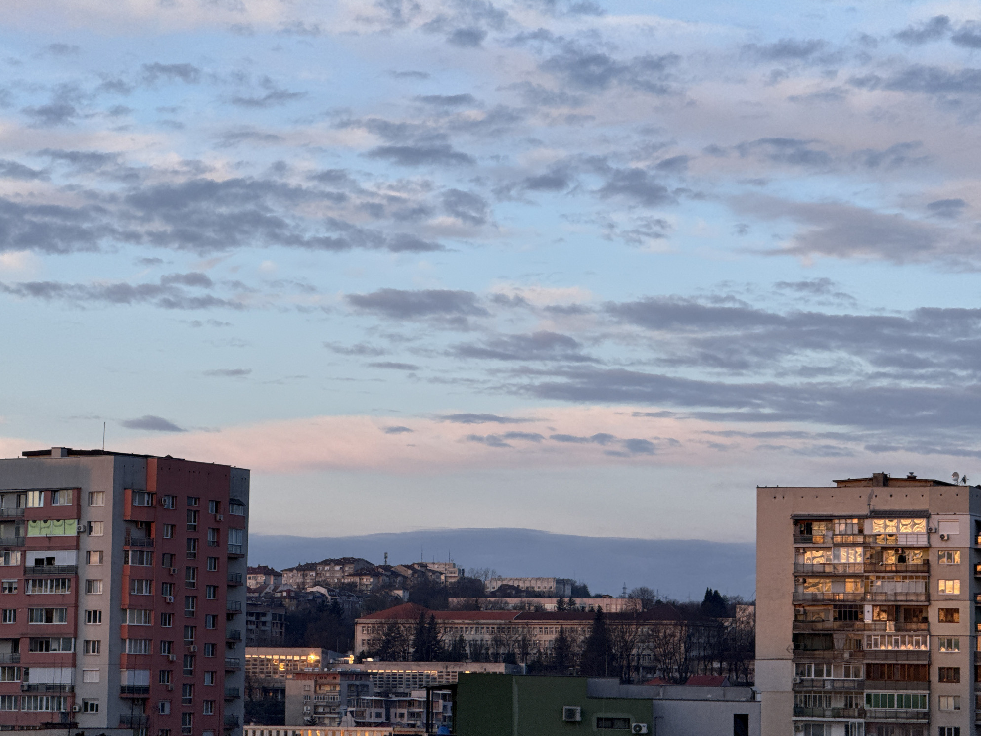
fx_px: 3430
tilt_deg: +5.7
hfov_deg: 16.3
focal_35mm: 121
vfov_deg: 12.3
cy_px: 368
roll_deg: -1.3
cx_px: 490
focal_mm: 15.66
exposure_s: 1/227
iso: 50
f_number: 2.8
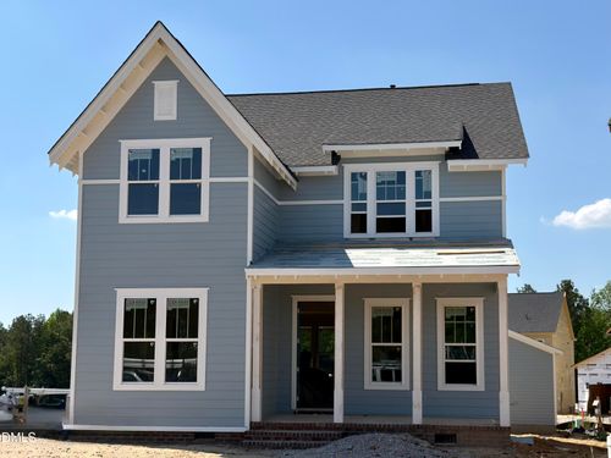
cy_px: 229
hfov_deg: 45.8
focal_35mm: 41
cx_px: 306
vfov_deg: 35.1
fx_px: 724
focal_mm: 6.76
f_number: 1.78
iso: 64
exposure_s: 1/5988
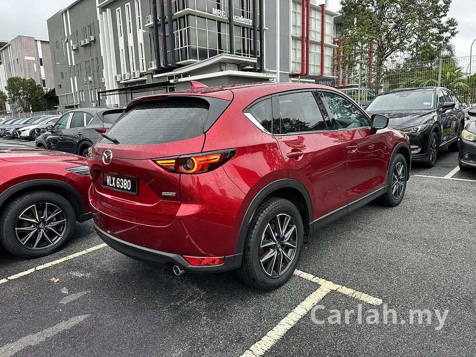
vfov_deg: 56.8
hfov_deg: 71.6
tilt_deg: -10.5
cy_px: 178
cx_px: 238
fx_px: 330
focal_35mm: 24
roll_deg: +1.3
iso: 100
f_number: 1.78
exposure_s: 1/121
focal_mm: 6.86
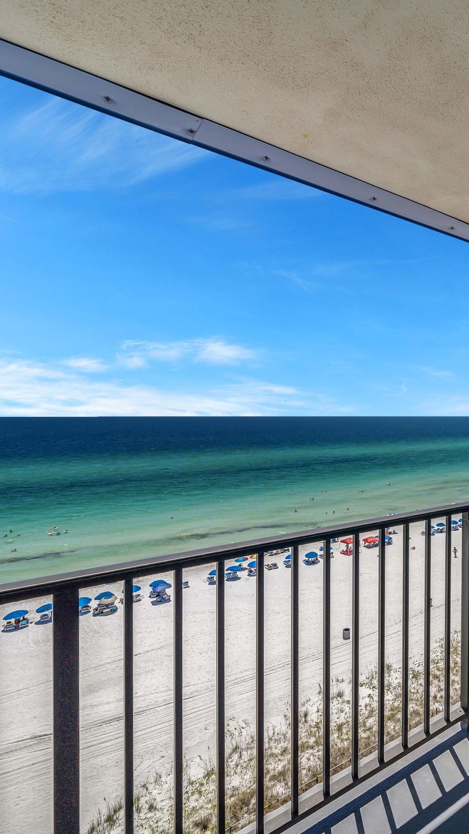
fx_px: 420
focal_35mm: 19
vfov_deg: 89.6
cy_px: 415
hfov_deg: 47.0
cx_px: 485
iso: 100
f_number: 5.6
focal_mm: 12
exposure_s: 1/1250
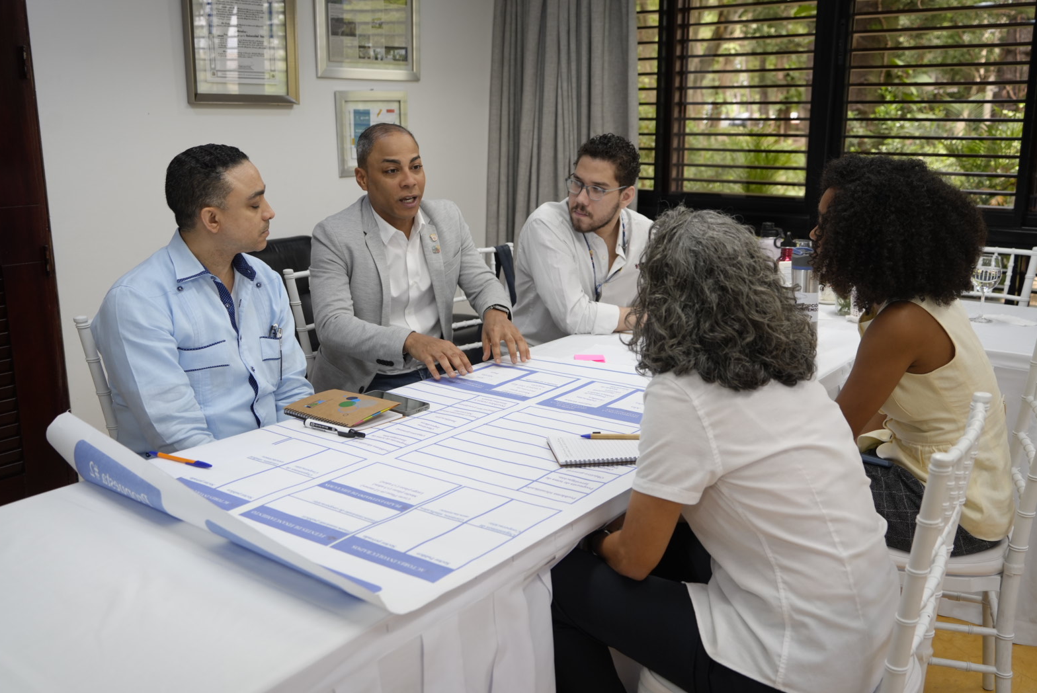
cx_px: 504
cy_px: 352
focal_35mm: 34
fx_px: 980
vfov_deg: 38.9
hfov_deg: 55.8
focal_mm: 33
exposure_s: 1/160
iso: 500
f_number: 4
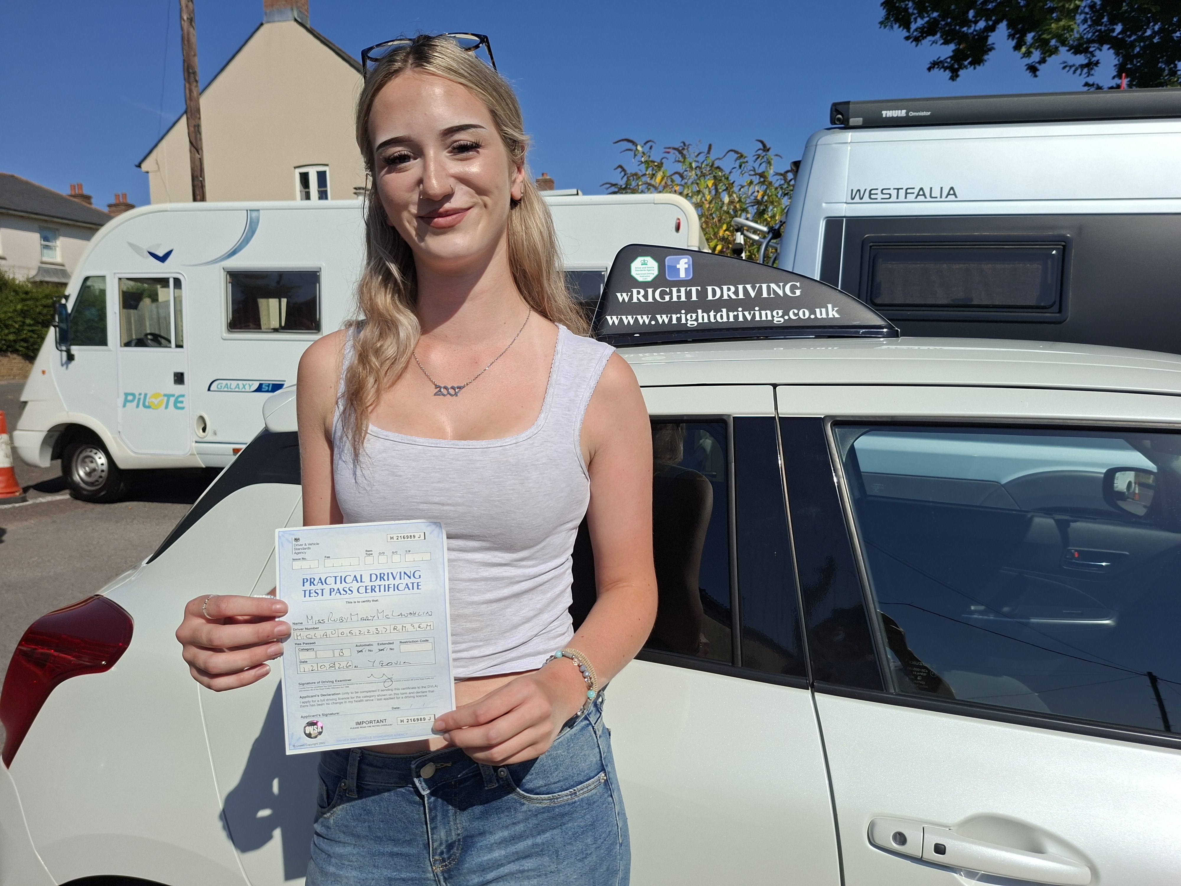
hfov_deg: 73.9
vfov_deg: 58.9
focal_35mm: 23
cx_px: 590
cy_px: 443
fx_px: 785
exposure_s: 1/4348
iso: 50
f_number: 1.8
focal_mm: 5.54
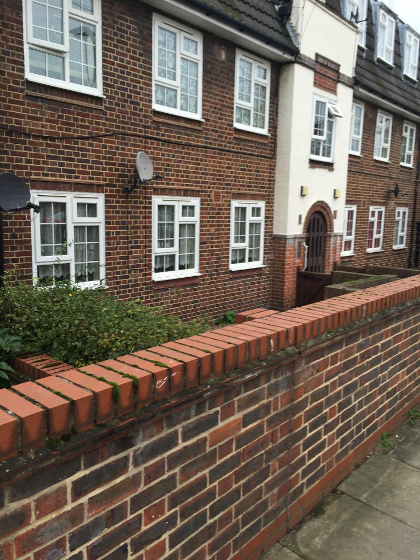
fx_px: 469
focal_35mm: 29
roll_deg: -1.7
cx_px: 210
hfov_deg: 48.2
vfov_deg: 61.7
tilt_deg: -7.8
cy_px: 280
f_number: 2.2
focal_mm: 4.15
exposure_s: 1/127
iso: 32
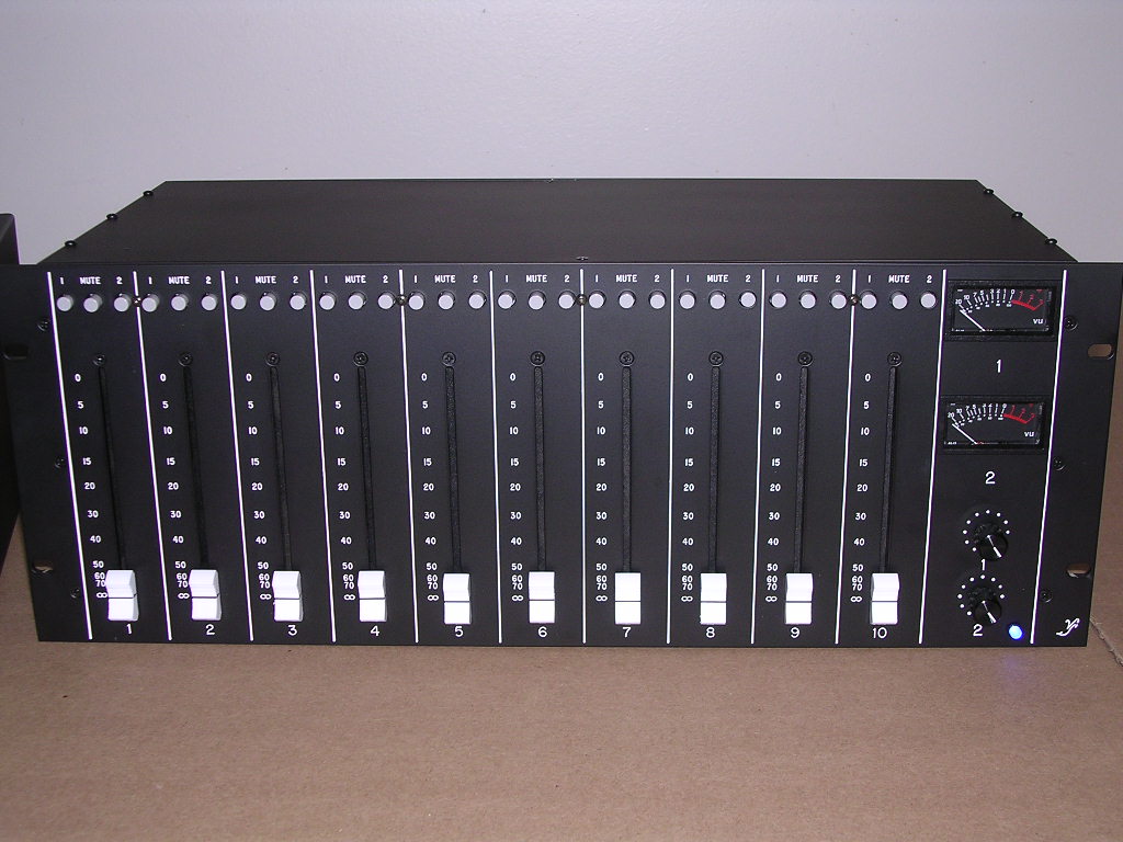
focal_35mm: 49
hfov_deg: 38.9
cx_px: 562
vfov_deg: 29.7
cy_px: 421
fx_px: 1590
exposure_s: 1/60.1
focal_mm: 7.5
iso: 100
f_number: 3.1
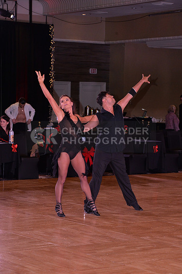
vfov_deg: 17.7
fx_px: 882
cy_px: 137
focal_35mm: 116
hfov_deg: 11.8
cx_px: 91
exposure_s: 1/250
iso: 2000
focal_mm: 116
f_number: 7.1
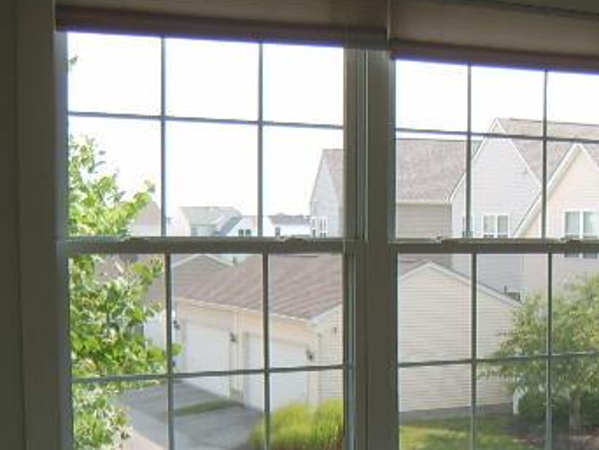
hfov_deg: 32.1
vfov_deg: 24.8
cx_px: 499
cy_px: 369
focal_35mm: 58
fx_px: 1004
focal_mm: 8.13
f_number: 2.7
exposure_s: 1/192
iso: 50
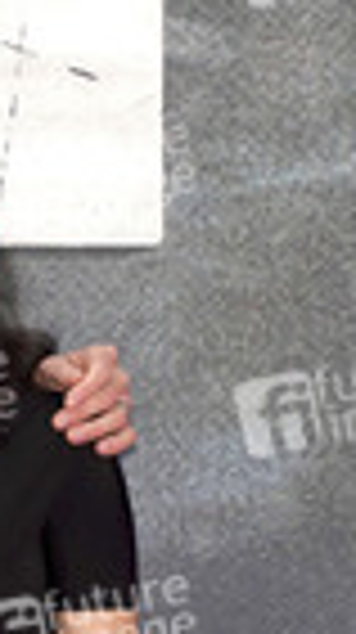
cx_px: -489
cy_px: 517
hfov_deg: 2.8
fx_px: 7322
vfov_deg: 5.0
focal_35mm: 435
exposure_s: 1/160
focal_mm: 130
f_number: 6.3
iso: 100
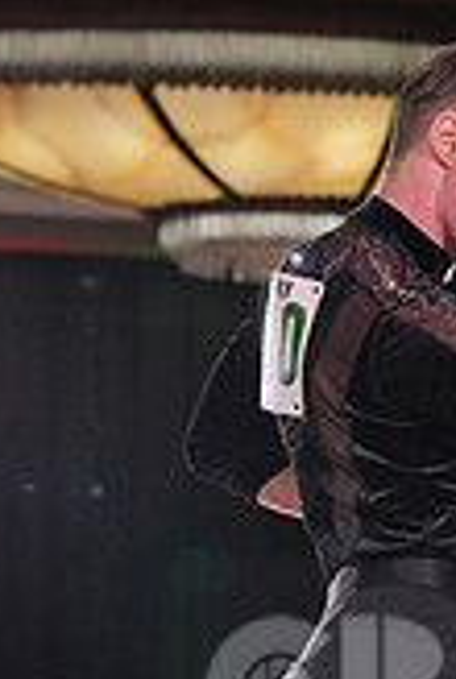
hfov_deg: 5.5
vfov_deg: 8.3
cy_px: 700
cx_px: 736
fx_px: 4673
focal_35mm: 247
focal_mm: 70
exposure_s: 1/400
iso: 1000
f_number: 4
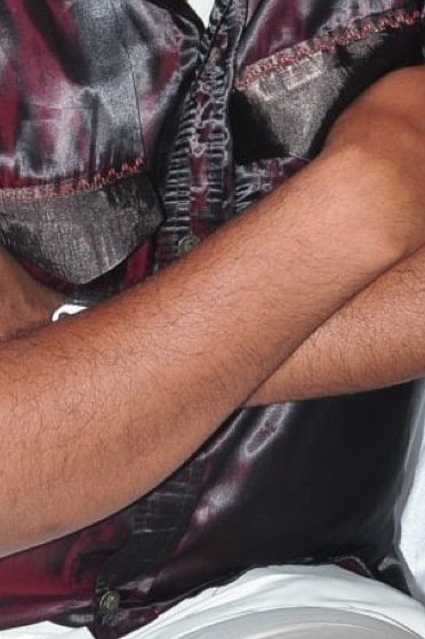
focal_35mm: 367
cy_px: 336
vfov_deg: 5.6
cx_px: 103
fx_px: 6515
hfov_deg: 3.7
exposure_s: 1/125
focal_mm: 70
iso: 400
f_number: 11
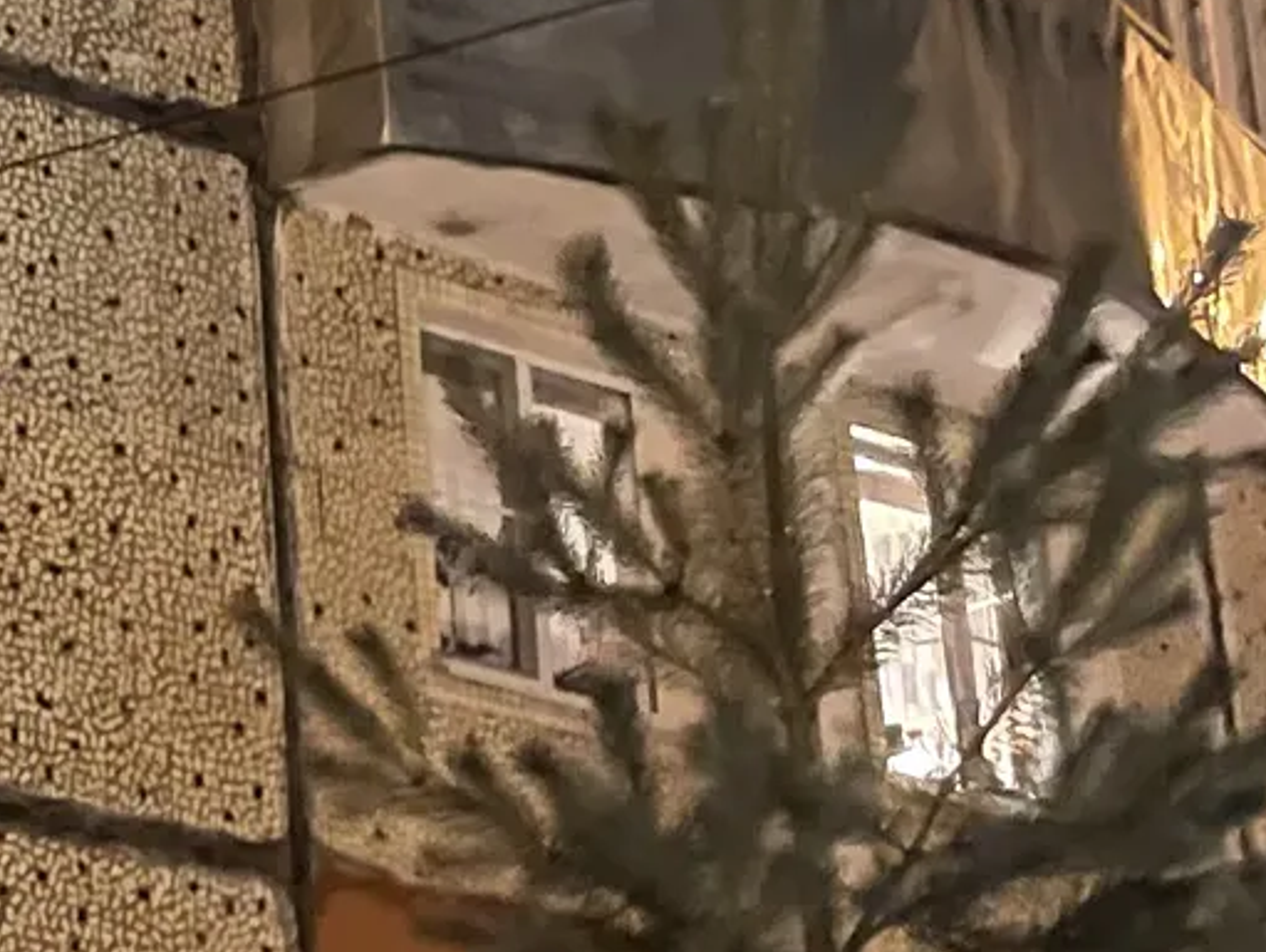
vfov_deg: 12.2
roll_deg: -1.1
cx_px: -1001
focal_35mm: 122
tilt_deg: +23.0
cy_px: 350
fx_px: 4465
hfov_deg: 14.3
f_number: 1.6
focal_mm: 4.2
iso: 1250
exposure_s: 1/14
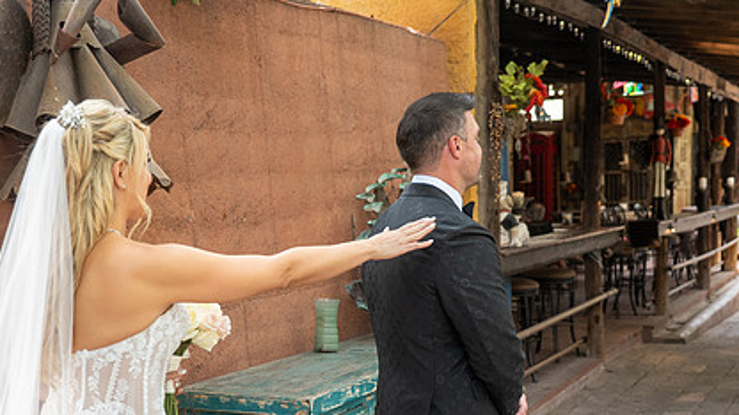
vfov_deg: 22.0
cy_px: 308
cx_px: 297
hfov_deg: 38.3
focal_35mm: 54
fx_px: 1058
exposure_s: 1/100
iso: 320
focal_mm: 37
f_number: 4
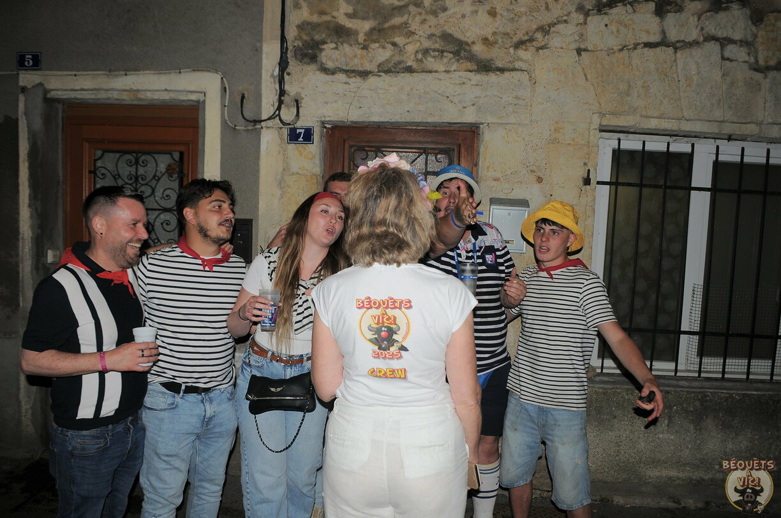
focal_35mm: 27
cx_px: 390
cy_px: 259
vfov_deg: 47.8
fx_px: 585
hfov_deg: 67.4
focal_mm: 18
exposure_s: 1/60
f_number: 3.5
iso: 200
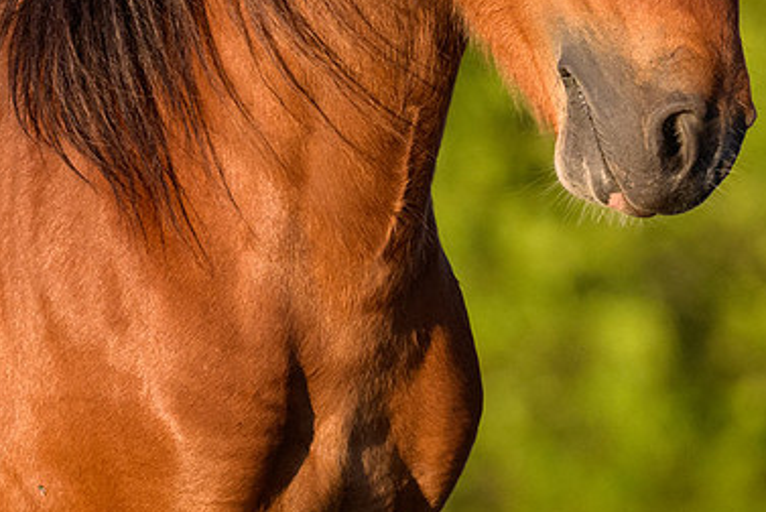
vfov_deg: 1.2
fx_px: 24211
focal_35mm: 1137
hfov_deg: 1.8
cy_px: -193
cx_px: 516
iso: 1600
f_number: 7.1
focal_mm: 390
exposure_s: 1/2000
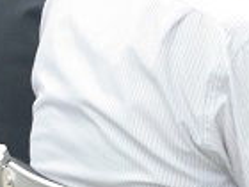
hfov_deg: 4.6
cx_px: -208
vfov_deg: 3.5
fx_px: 3050
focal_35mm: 424
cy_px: -145
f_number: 2.8
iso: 1000
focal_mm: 35
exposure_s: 1/80
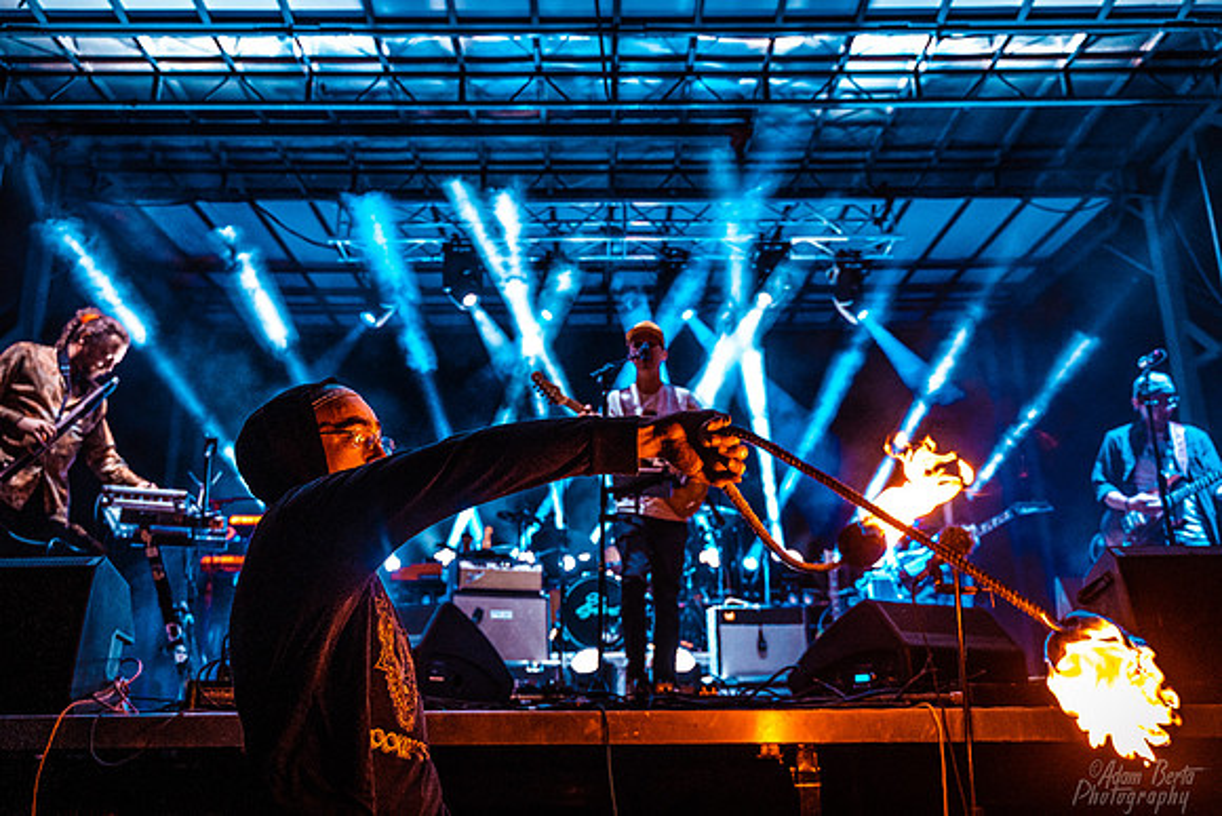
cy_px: 408
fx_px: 983
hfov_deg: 63.7
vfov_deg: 45.0
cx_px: 611
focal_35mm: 29
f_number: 3.5
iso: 3200
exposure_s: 1/200
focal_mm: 28
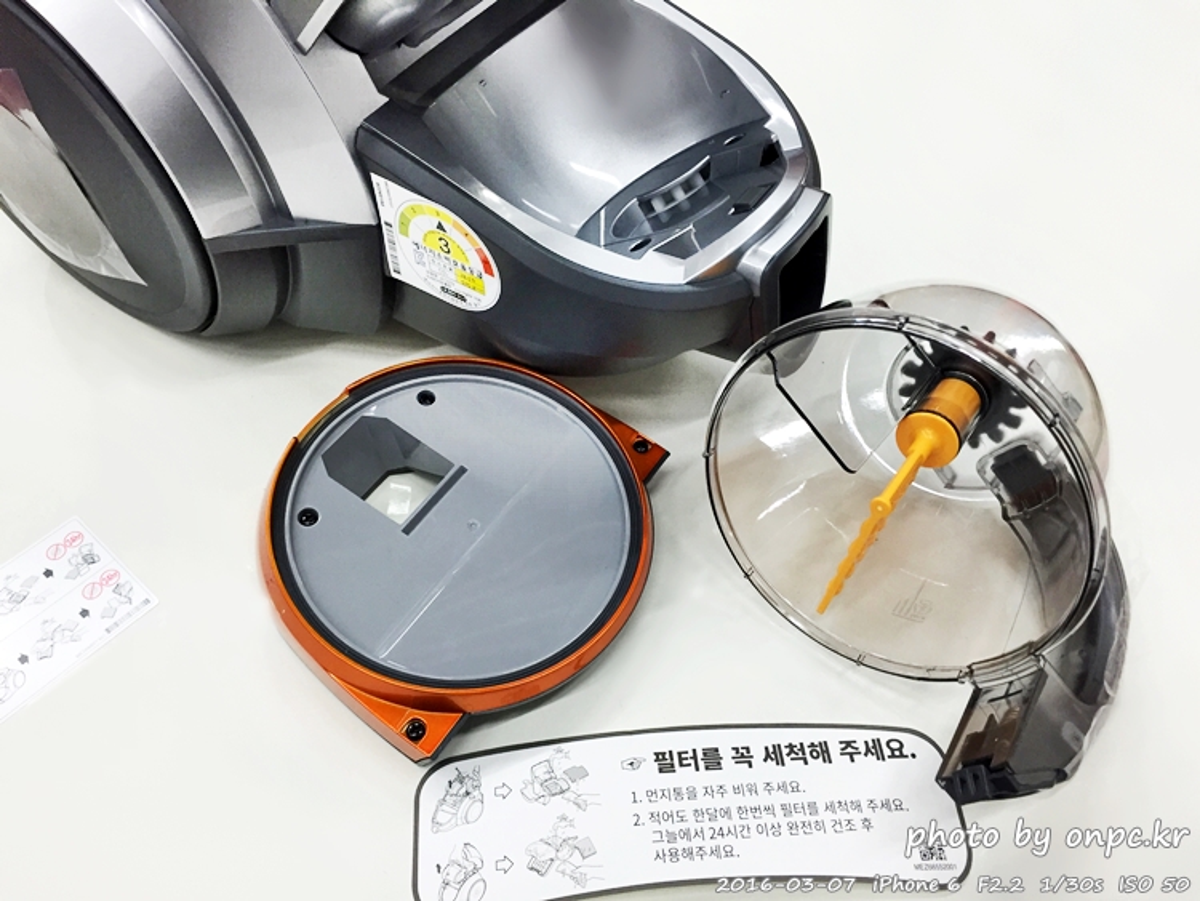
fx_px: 1006
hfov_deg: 61.6
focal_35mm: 29
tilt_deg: -55.0
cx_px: 600
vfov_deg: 48.3
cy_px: 450
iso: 50
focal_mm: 4.15
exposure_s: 1/30
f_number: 2.2
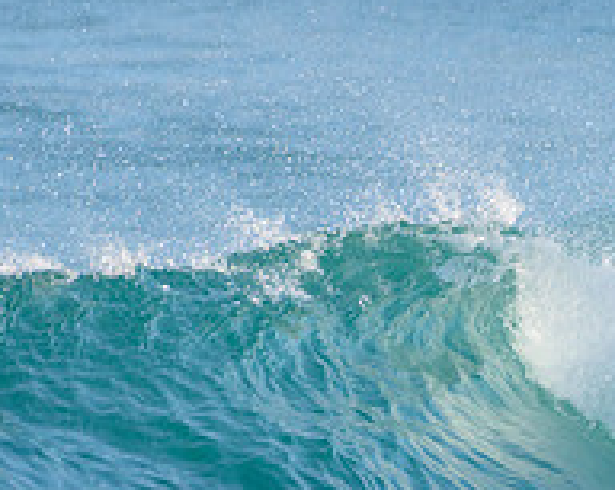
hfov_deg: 1.1
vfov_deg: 0.9
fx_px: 31586
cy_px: 436
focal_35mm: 1738
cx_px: 921
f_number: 5.6
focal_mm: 500
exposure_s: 1/2000
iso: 450
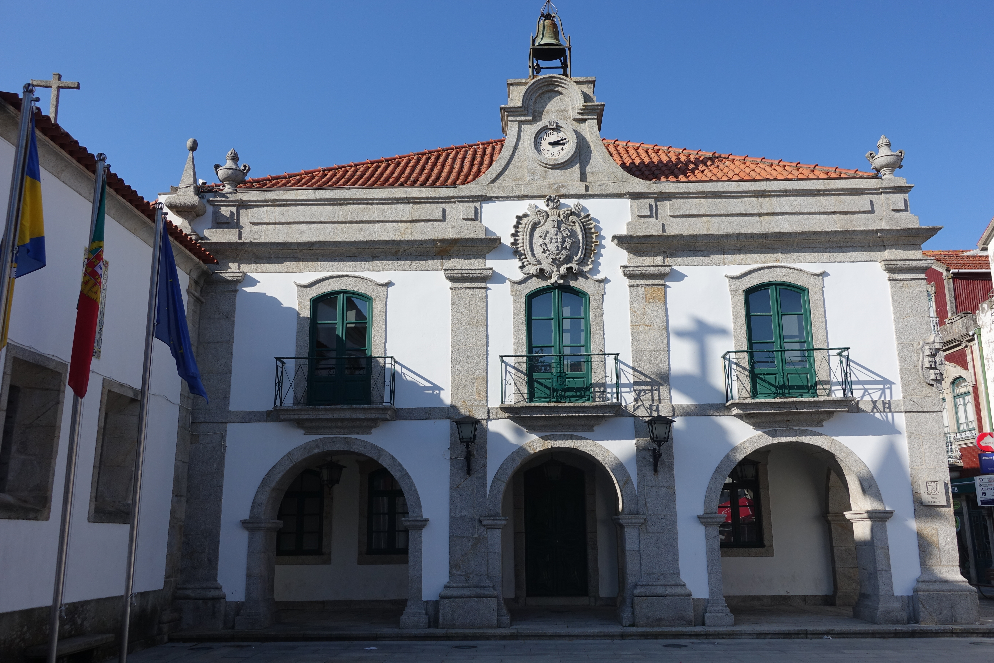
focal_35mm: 31
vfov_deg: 42.3
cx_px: 497
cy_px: 332
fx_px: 856
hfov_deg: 60.3
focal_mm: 11.45
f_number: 4.5
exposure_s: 1/800
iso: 125
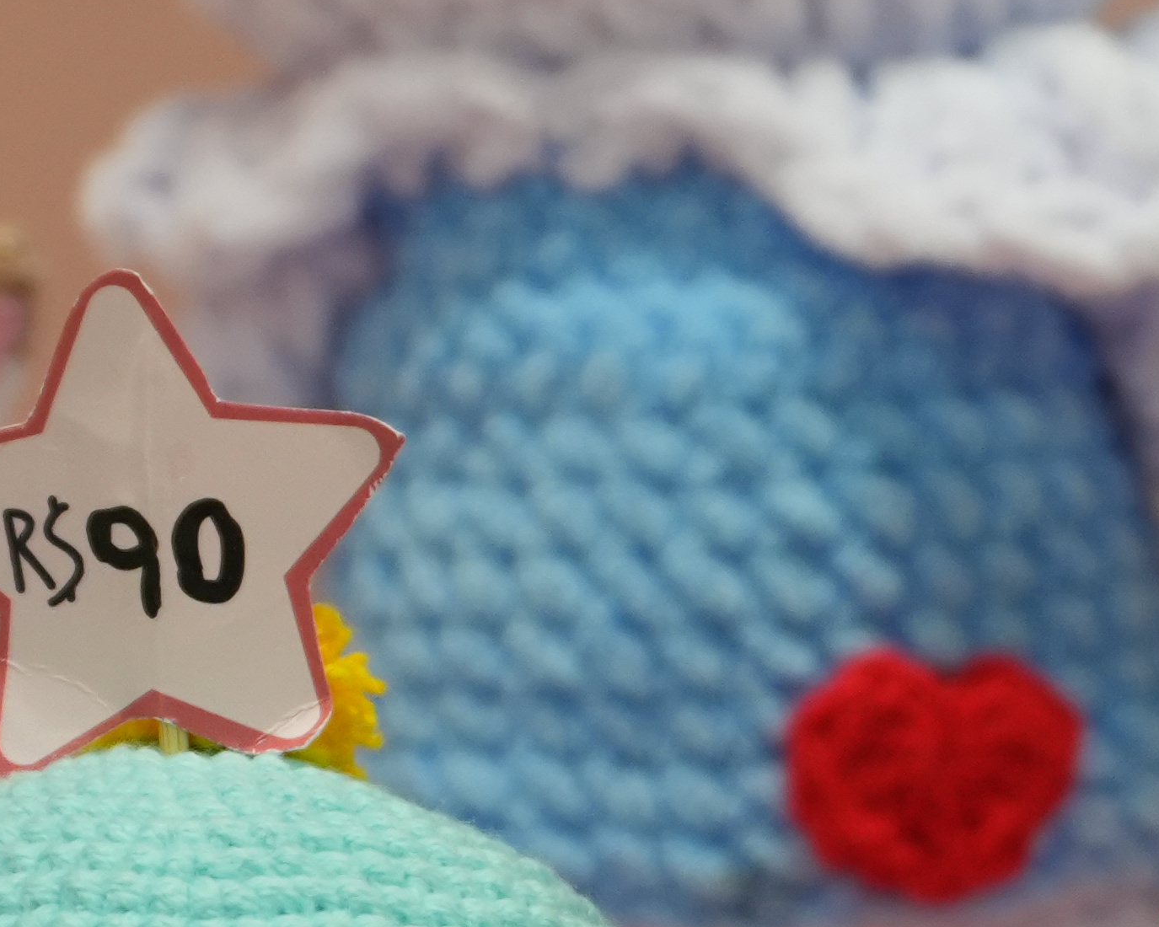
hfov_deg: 14.2
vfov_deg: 11.6
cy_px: 732
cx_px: 1241
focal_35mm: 133
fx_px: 4566
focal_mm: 21
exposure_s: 1/60
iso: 640
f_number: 4
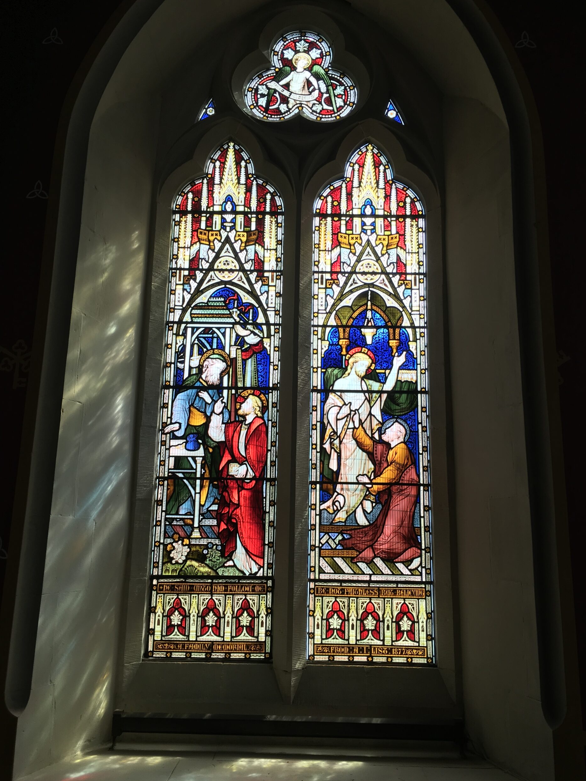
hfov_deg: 46.8
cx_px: 302
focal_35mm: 30
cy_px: 381
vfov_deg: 60.0
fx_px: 677
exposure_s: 1/100
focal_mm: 4.15
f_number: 2.2
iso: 25
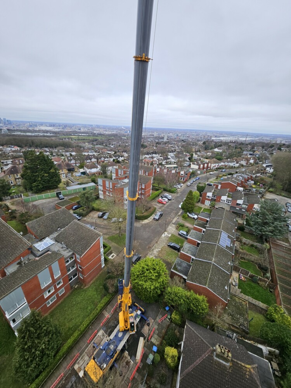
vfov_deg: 106.2
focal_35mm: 13
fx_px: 146
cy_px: 194
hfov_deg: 89.9
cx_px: 146
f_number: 2.2
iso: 32
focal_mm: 1.74
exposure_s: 1/100
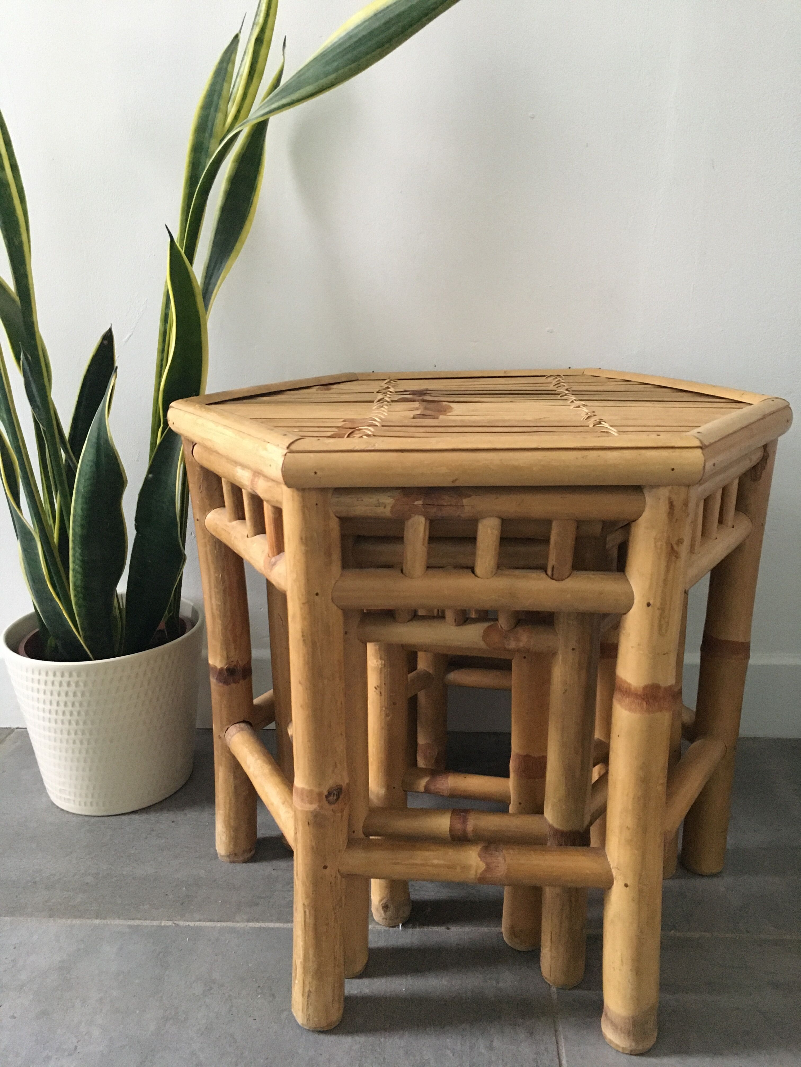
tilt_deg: -15.5
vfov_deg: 61.7
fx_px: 895
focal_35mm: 29
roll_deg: +1.8
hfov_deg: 48.2
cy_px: 534
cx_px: 400
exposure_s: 1/17
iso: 250
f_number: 2.2
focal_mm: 4.15
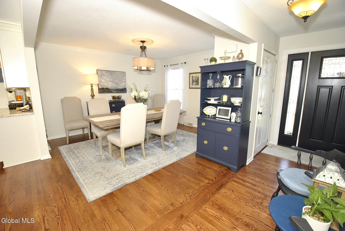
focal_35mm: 15
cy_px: 116
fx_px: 144
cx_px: 172
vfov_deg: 77.5
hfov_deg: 100.3
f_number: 3.5
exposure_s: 1/80
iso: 400
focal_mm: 10
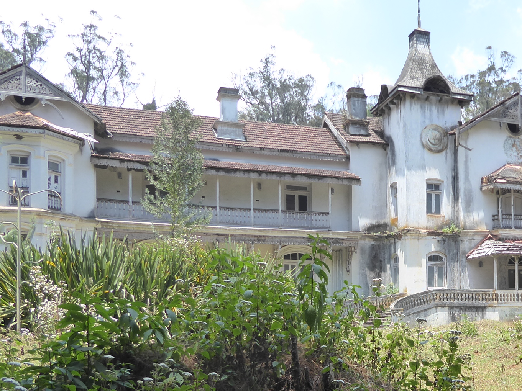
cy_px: 314
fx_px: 709
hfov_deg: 39.0
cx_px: 413
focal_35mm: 47
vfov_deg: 30.1
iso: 160
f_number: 3.3
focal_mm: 4.3
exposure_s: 1/400
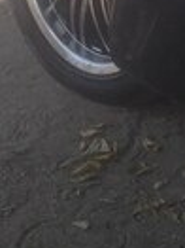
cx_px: 227
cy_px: -74
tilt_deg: -5.5
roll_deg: -3.0
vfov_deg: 15.1
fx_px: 892
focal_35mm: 125
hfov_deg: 11.6
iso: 50
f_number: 2.4
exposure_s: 1/347
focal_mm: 4.12
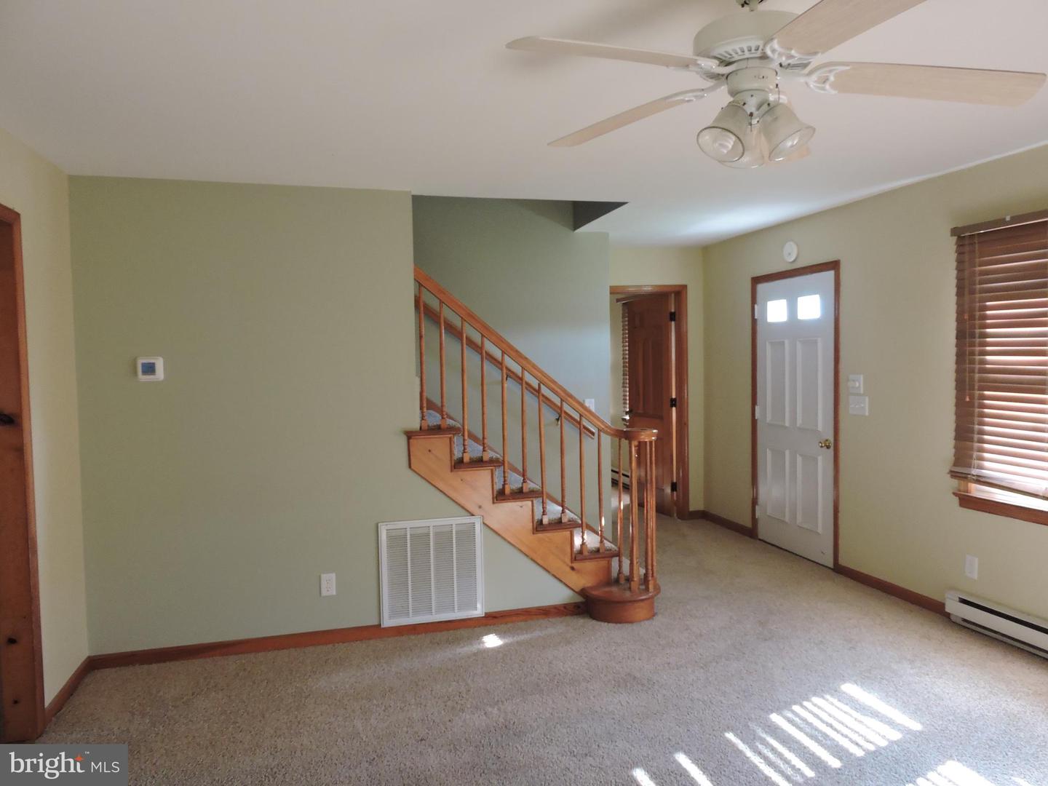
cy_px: 393
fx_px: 727
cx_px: 524
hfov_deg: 71.6
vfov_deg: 56.8
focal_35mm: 24
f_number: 3.3
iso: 400
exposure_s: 1/25
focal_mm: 4.3
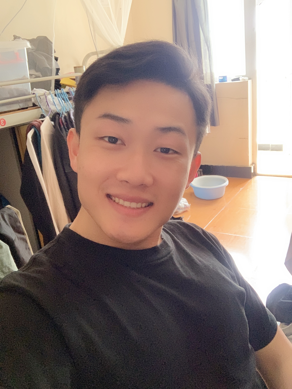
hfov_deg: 44.2
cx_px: 146
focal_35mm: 32
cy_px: 194
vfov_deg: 56.8
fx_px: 360
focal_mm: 2.87
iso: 400
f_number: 2.2
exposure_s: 1/30
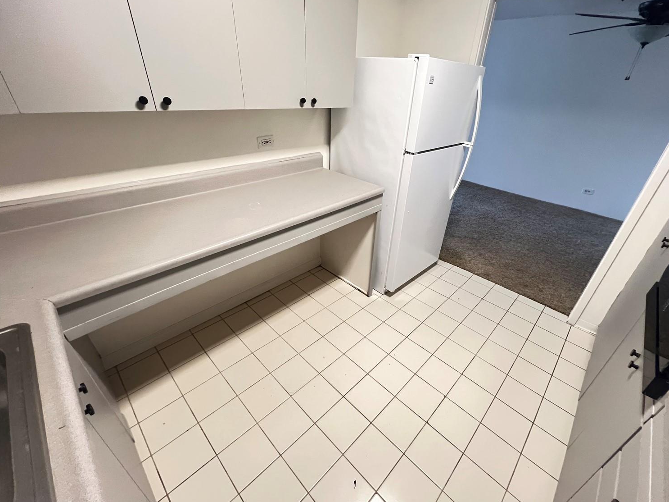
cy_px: 251
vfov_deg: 85.7
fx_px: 271
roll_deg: -3.7
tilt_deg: -31.0
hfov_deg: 101.9
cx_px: 358
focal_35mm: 14
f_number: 1.8
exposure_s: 1/60
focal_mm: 1.57
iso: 500
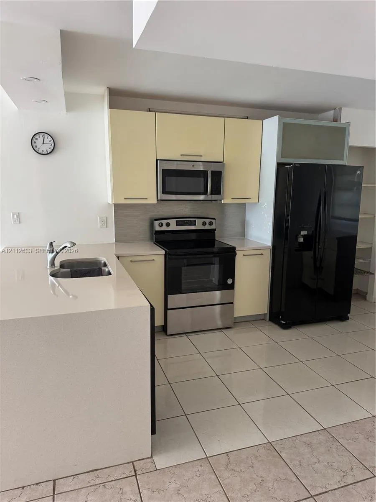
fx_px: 348
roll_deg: +0.6
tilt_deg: -10.3
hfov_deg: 56.8
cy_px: 251
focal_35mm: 24
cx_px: 188
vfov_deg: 71.6
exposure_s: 1/121
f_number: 1.78
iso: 160
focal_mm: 6.76
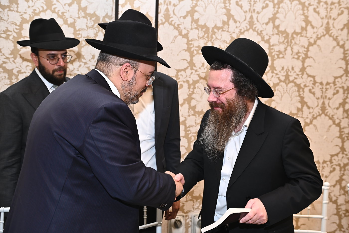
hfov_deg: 50.7
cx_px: 174
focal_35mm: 38
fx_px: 368
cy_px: 116
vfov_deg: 35.0
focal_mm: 38
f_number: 4.5
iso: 1250
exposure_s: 1/200
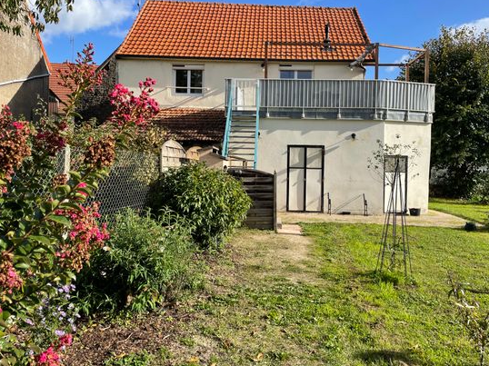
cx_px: 260
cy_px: 164
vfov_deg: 48.1
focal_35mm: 29
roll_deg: -1.9
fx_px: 409
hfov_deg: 61.6
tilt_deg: +1.3
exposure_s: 1/2353
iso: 32
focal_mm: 4.2
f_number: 1.6
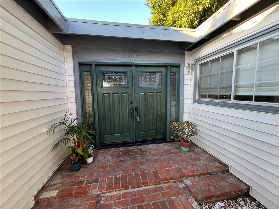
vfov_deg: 89.9
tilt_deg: -6.5
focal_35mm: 13
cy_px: 104
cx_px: 140
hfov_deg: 106.2
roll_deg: +0.4
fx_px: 105
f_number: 1.8
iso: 80
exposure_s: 1/99
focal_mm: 1.57
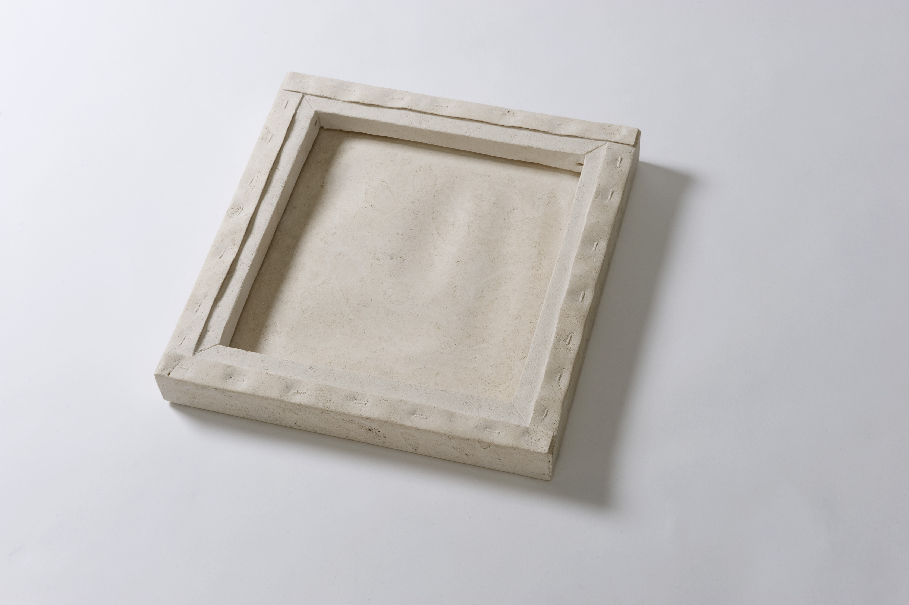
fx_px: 1766
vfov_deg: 19.4
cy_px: 302
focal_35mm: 70
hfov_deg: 28.9
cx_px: 454
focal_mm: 70
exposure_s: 1/125
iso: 200
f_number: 20
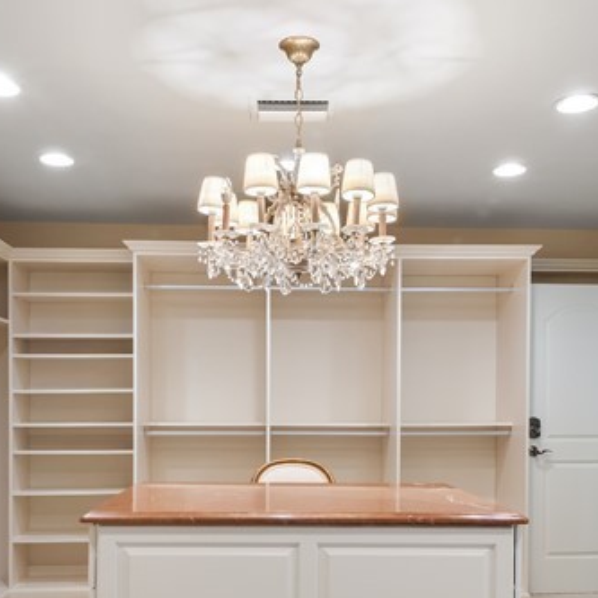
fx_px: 743
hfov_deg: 43.8
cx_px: 320
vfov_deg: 43.0
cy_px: 417
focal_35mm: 38
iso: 200
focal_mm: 7
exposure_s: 1/4
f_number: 7.1
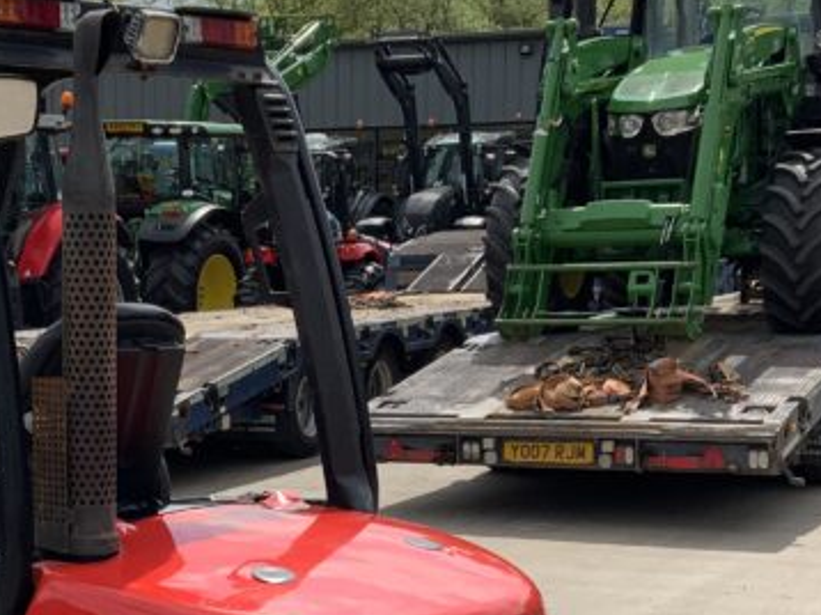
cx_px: 245
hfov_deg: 23.4
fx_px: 1967
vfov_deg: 17.4
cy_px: 578
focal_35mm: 83
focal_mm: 3
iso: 20
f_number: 1.8
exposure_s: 1/2227
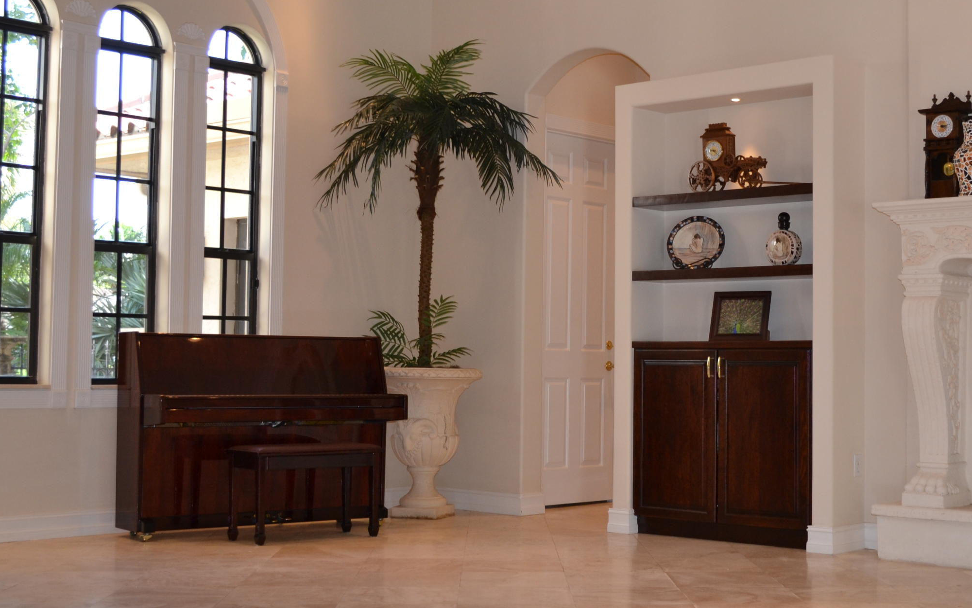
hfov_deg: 36.6
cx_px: 623
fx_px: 1457
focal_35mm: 55
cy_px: 290
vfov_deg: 23.6
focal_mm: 24
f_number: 4
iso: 400
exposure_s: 1/100
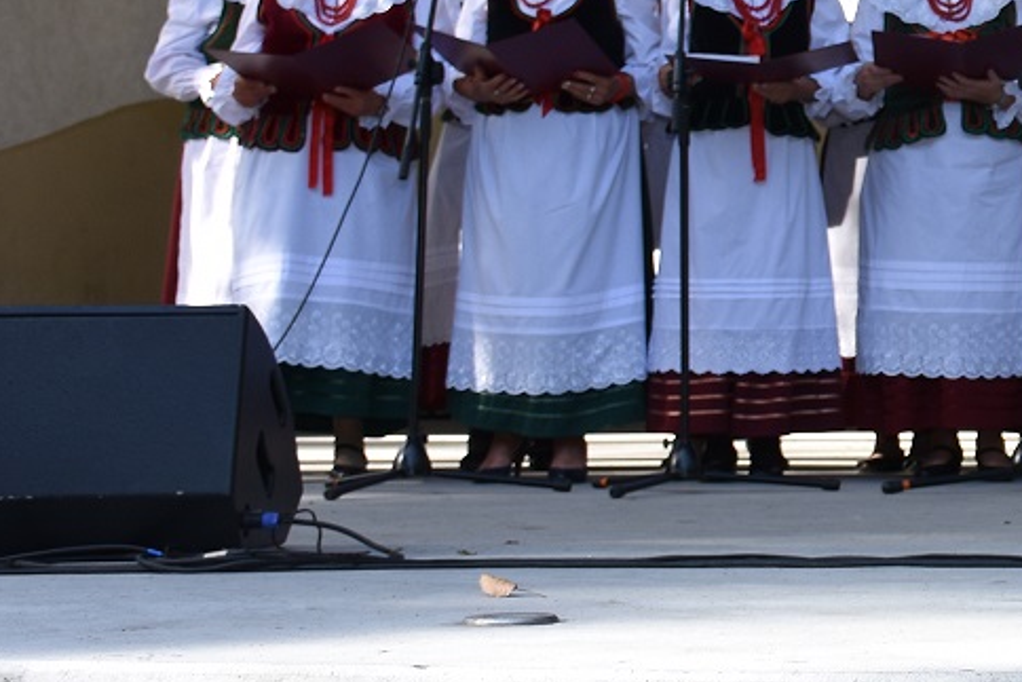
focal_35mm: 126
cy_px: 27
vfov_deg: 10.8
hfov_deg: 15.2
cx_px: 1470
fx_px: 3565
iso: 160
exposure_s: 1/125
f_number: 5.6
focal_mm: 27
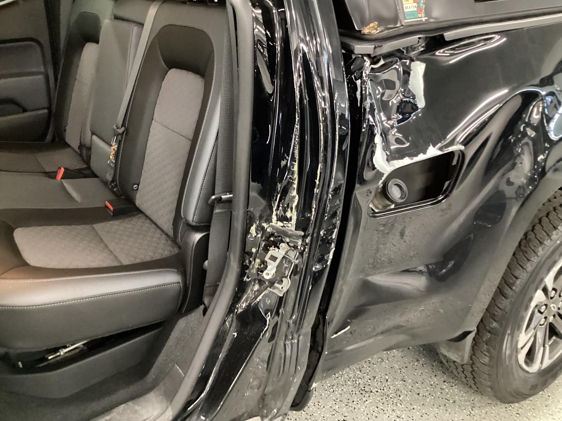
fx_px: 503
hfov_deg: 58.4
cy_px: 210
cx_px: 281
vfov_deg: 45.4
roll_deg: +1.2
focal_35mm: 31
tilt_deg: -26.3
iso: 640
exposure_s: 1/20
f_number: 2.4
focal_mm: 3.3
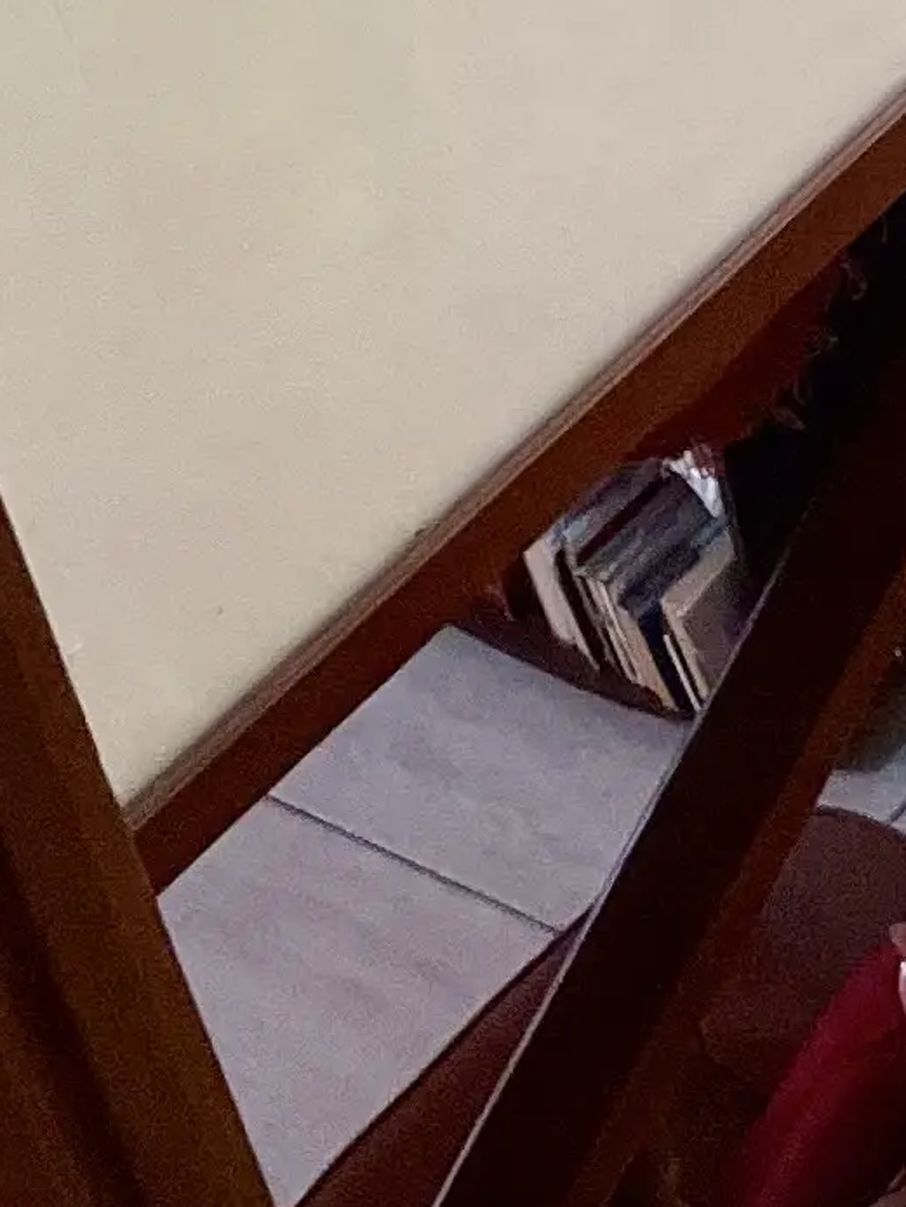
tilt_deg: -31.7
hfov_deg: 8.5
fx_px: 5266
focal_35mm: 151
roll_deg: +1.5
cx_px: 2506
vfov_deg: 12.2
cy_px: -812
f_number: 1.6
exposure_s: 1/118
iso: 125
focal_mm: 4.2
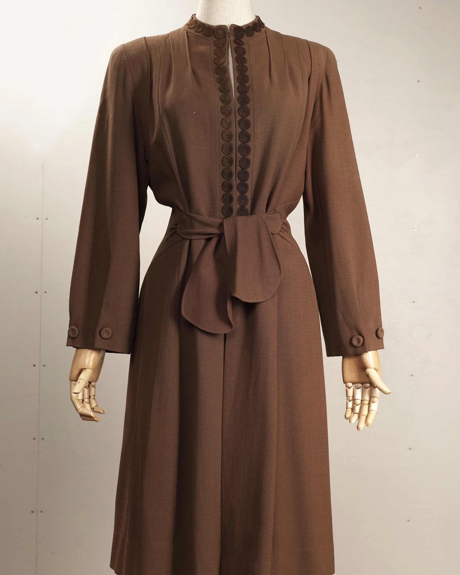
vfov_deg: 34.1
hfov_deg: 27.6
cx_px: 233
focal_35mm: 55
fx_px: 936
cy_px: 294
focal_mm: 32
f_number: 5.6
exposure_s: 1/80
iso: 400
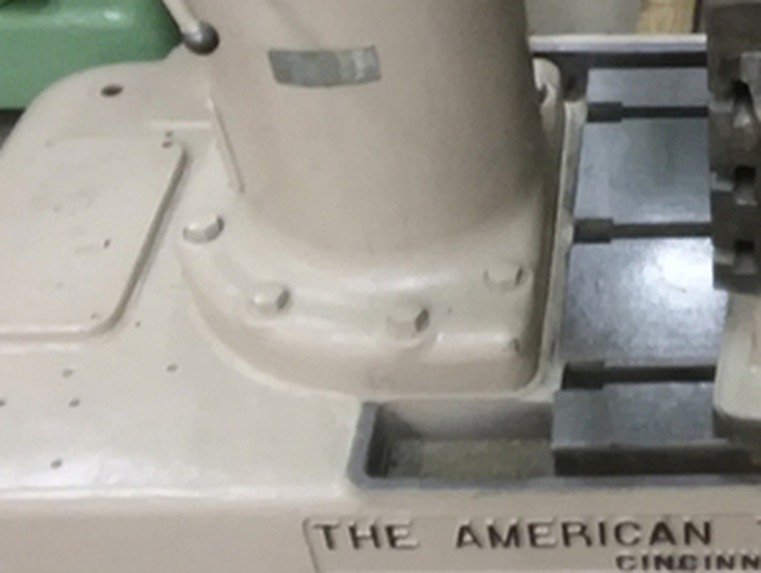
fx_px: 1365
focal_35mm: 62
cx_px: 690
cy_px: 267
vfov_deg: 23.7
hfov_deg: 29.8
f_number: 1.9
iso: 160
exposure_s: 1/24
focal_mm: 2.47
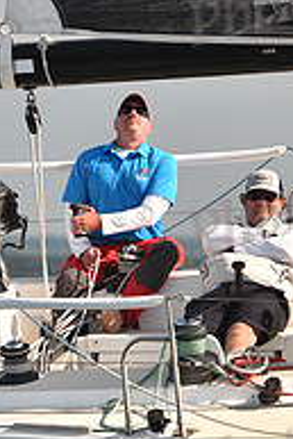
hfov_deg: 3.4
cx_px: 72
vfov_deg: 5.1
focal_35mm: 405
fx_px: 4935
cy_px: 348
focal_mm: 135
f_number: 3.2
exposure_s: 1/1000
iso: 250
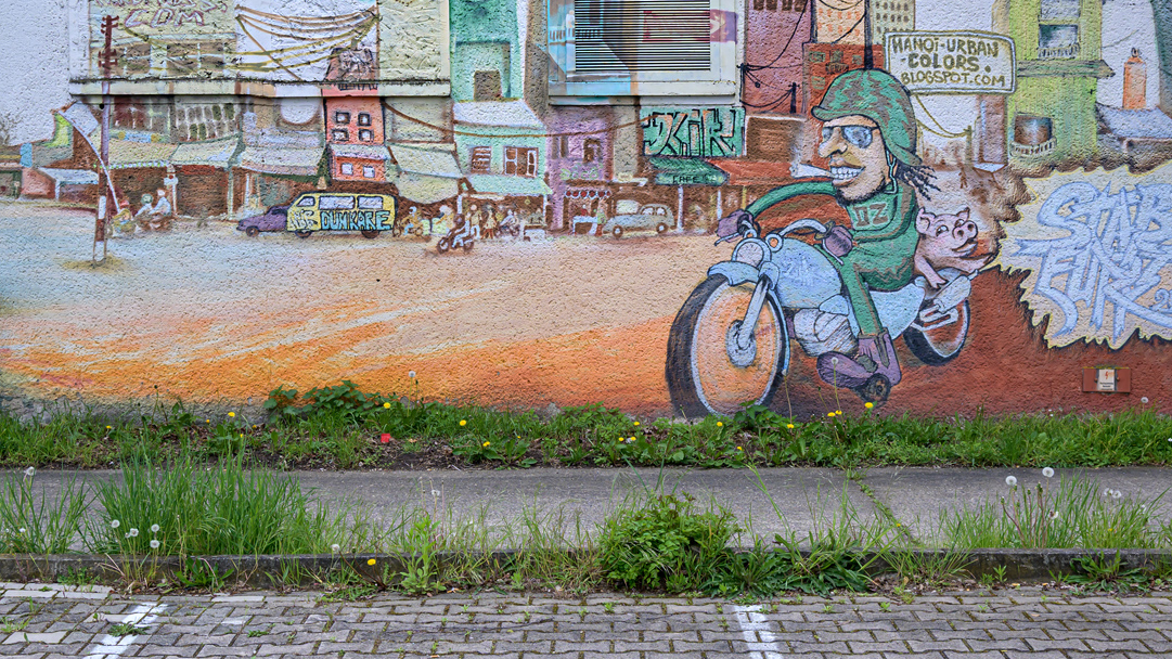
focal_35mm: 51
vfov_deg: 23.6
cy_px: 257
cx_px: 634
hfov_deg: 40.9
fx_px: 1572
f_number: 8
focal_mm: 29
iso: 200
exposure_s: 1/250
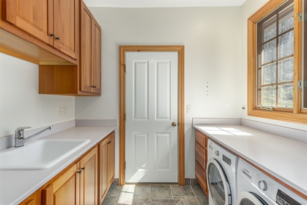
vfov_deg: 70.5
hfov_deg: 93.2
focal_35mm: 17
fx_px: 145
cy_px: 102
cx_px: 154
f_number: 7.1
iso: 320
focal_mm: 17
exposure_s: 1/160
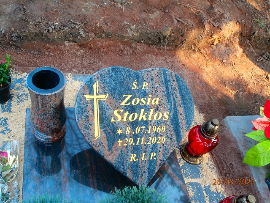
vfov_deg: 37.7
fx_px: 296
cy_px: 102
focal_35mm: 38
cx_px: 135
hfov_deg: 49.0
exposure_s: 1/80
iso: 125
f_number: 3.9
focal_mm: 6.67
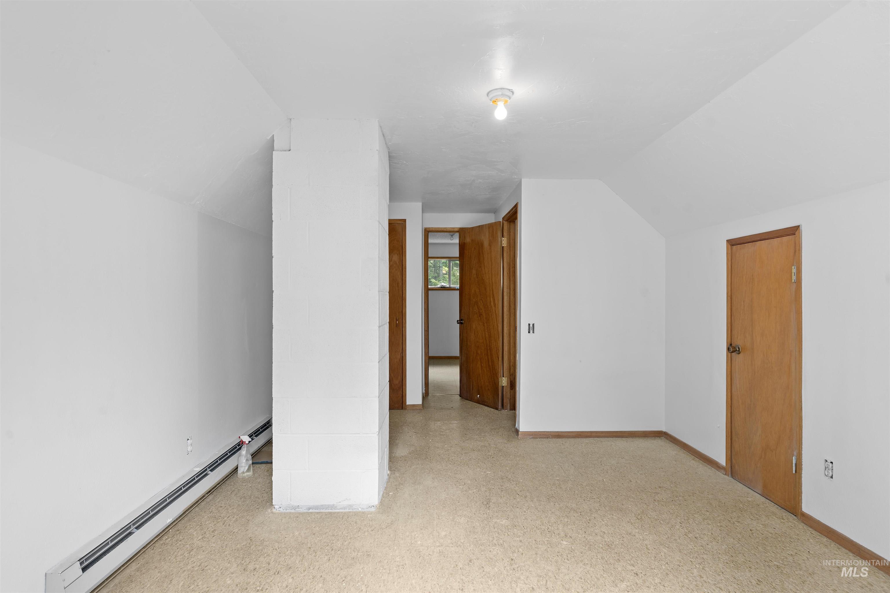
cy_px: 296
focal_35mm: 20
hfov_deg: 84.0
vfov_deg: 61.9
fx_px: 494
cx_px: 445
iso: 100
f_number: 8
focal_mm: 20
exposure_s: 1/1.67
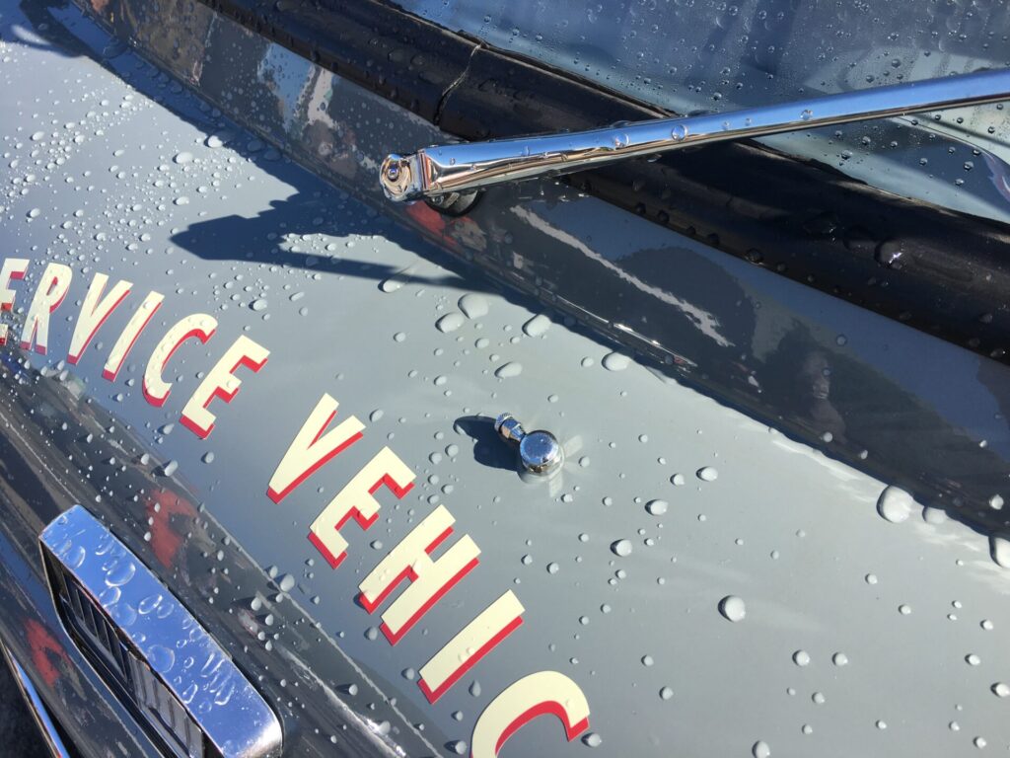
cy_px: 379
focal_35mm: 29
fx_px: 846
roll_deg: +0.6
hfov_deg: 61.7
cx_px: 505
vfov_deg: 48.2
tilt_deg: -41.4
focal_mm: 4.15
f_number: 2.2
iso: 25
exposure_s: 1/739
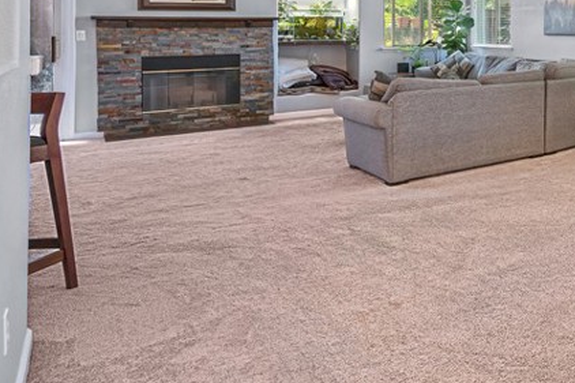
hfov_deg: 40.4
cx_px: 681
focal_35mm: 34
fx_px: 543
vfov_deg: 36.3
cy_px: 33
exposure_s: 1/60
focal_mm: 14
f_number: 4.5
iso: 640
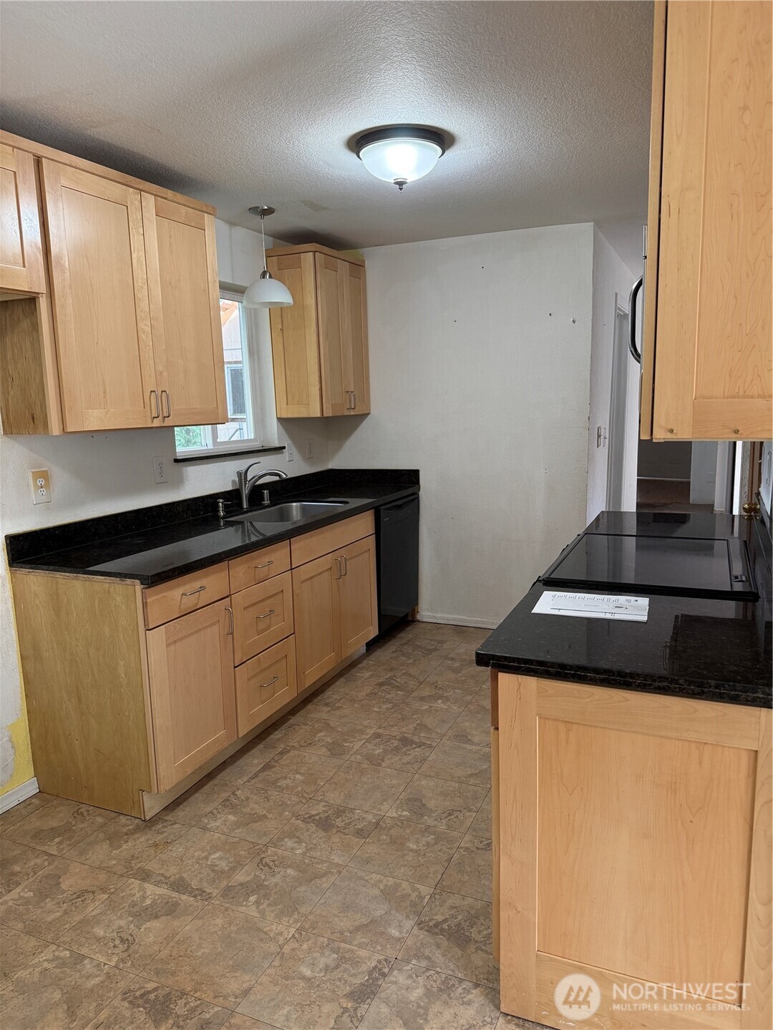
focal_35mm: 24
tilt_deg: -7.8
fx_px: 715
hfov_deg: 56.8
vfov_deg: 71.6
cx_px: 386
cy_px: 515
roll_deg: +3.3
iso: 250
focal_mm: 6.76
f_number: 1.78
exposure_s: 1/120
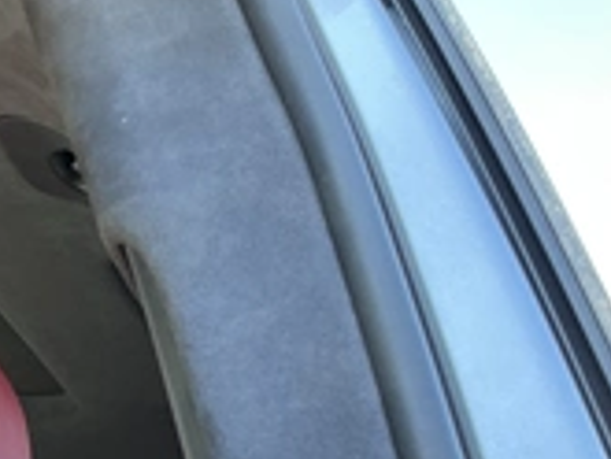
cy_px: 540
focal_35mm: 68
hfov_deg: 25.8
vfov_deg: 20.4
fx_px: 1201
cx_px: -107
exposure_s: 1/113
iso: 64
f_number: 1.8
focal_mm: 3
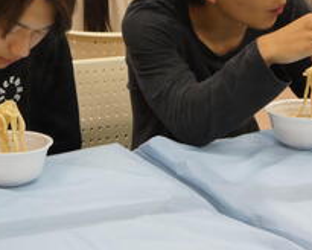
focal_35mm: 166
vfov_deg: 9.3
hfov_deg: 11.6
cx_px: 140
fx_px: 1533
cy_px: 29
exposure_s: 1/80
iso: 320
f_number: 4.6
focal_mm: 15.6
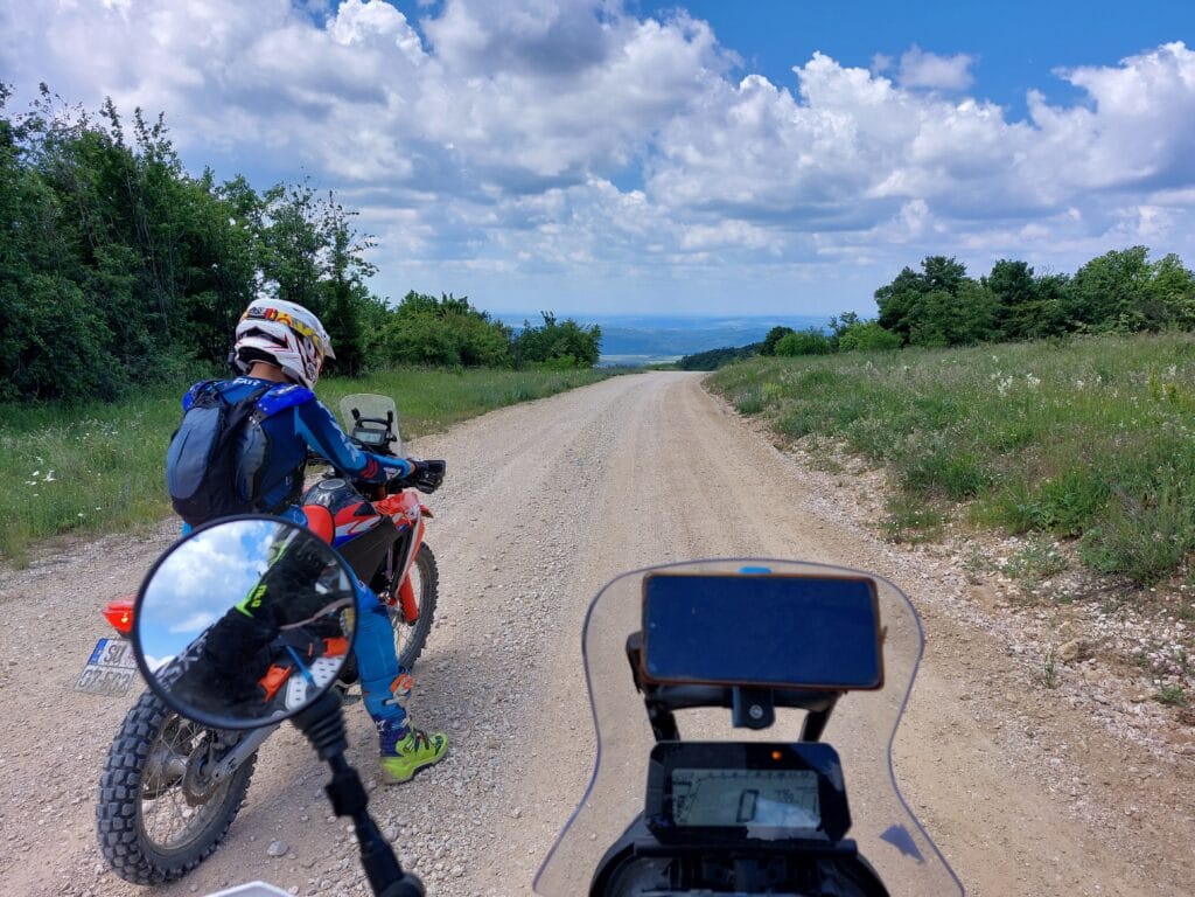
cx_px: 598
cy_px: 448
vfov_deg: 56.8
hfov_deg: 71.6
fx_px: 829
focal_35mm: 24
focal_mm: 5.23
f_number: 1.8
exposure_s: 1/963
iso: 25
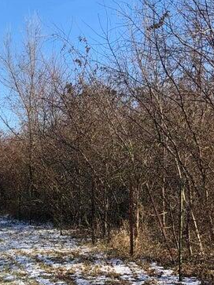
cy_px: 210
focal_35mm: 79
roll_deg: -0.2
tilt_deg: -1.0
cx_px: -22
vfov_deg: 24.5
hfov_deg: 18.0
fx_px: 652
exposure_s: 1/1333
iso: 20
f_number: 1.8
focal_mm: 4
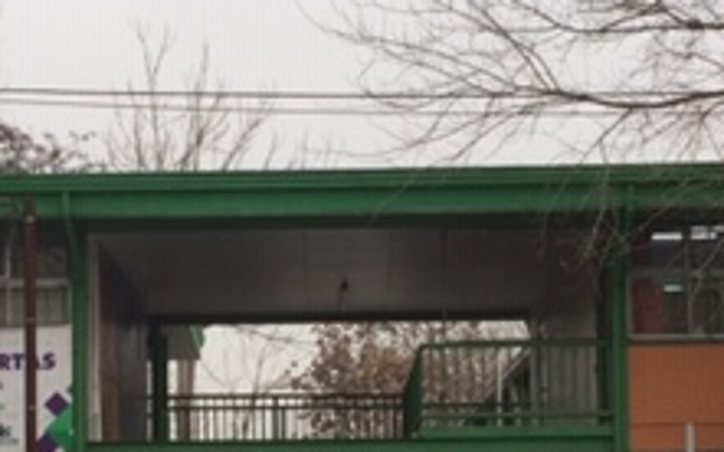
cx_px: 298
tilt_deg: +3.7
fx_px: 1756
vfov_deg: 14.5
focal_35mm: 89
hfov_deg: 23.3
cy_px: 426
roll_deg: +0.1
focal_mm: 4.15
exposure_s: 1/416
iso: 32
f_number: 2.2
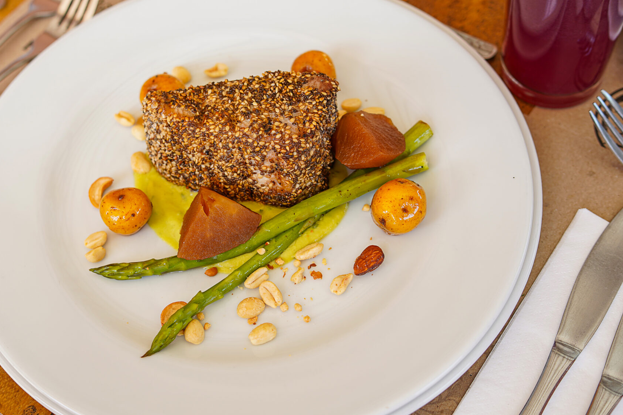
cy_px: 167
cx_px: 231
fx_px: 917
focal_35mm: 53
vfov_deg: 25.5
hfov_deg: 37.3
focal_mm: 35
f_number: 3.5
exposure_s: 1/125
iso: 100
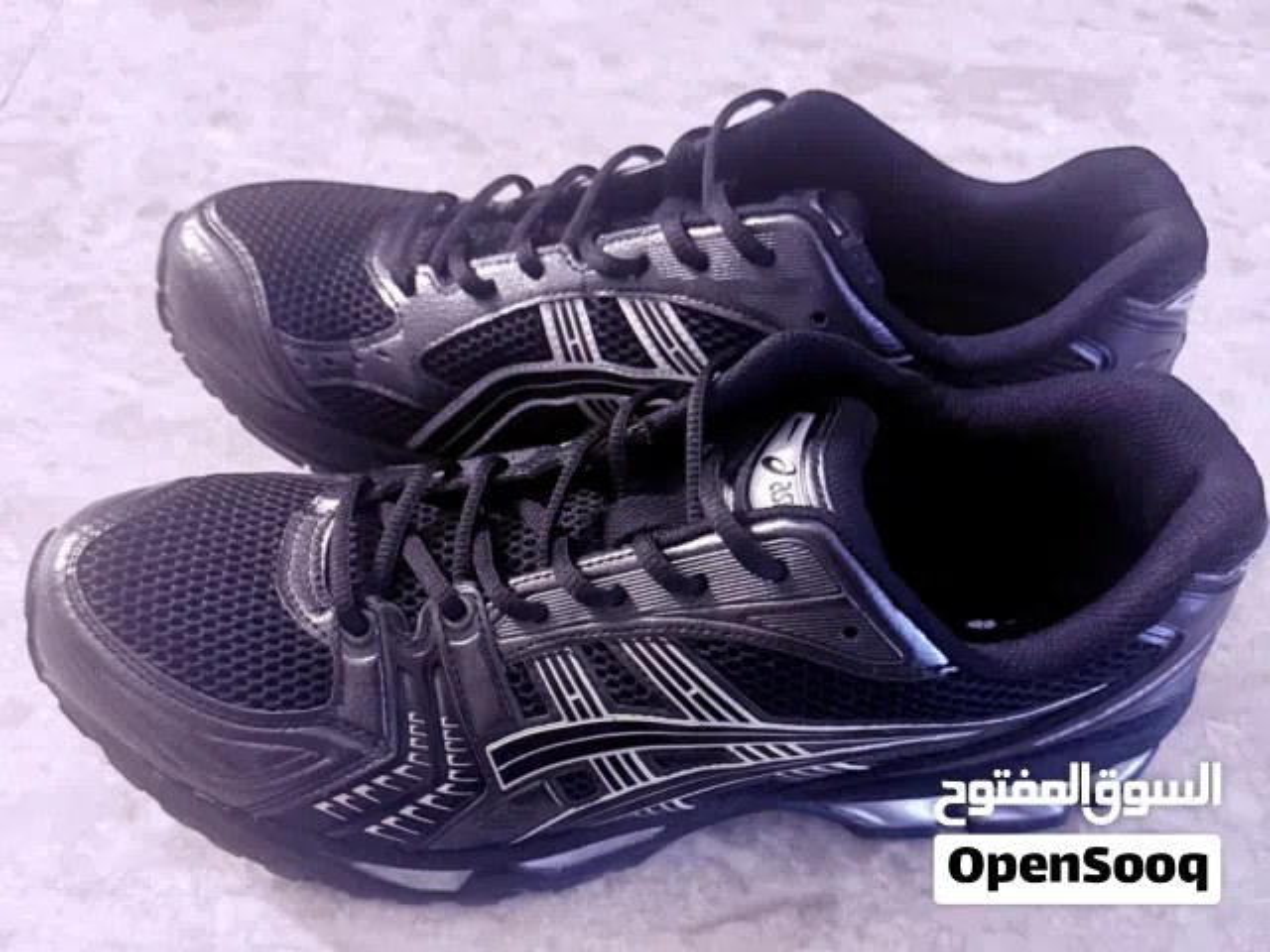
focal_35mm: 24
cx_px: 635
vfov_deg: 56.8
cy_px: 476
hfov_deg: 71.6
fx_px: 881
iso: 1000
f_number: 1.78
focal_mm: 6.76
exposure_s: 1/25
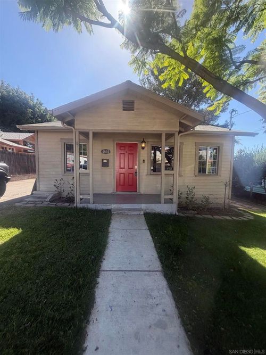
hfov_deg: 85.7
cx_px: 133
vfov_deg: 102.1
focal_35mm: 14
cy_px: 178
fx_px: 143
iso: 50
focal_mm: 2.22
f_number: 2.2
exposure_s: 1/502
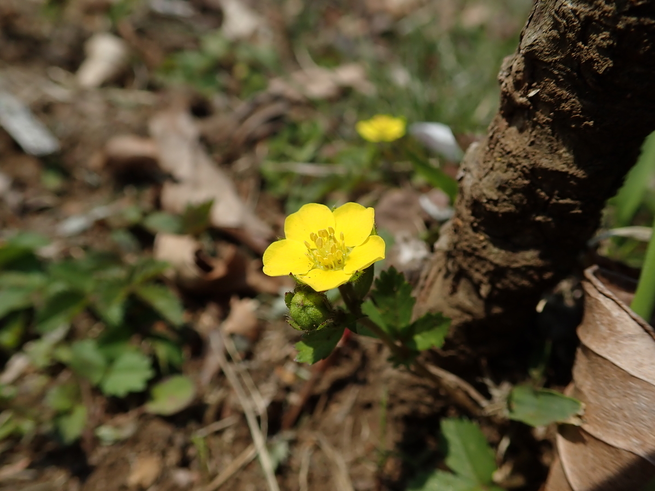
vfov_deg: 46.8
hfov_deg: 60.0
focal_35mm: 30
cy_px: 246
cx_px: 328
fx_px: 568
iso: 100
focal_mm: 5.5
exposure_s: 1/200
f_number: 9
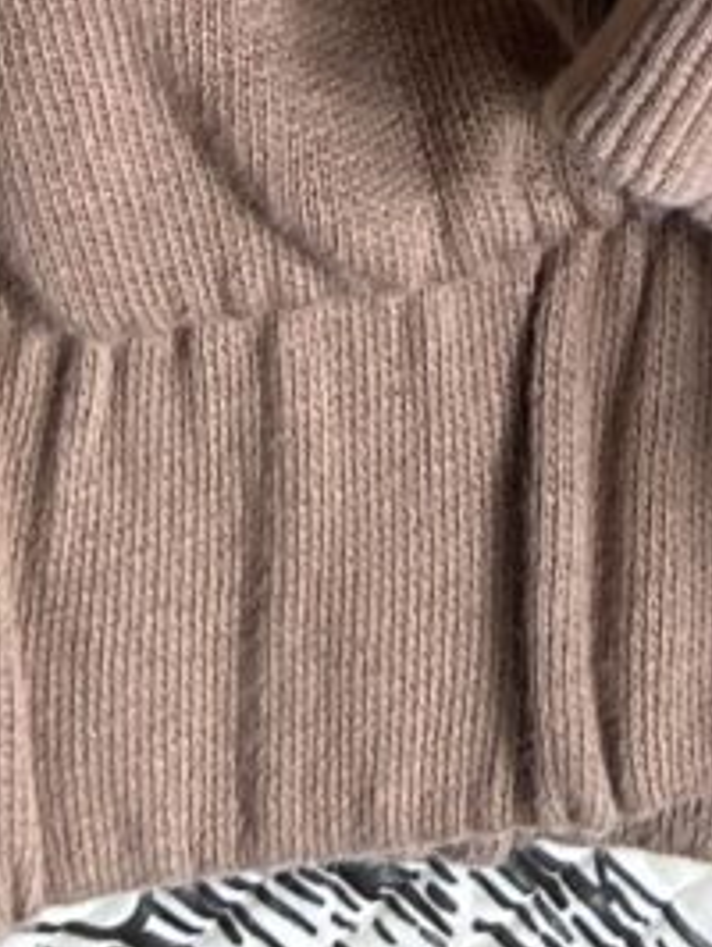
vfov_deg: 7.8
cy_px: -2396
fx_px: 5476
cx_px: 1513
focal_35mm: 200
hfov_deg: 7.1
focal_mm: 5.7
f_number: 1.5
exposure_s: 1/121
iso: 64
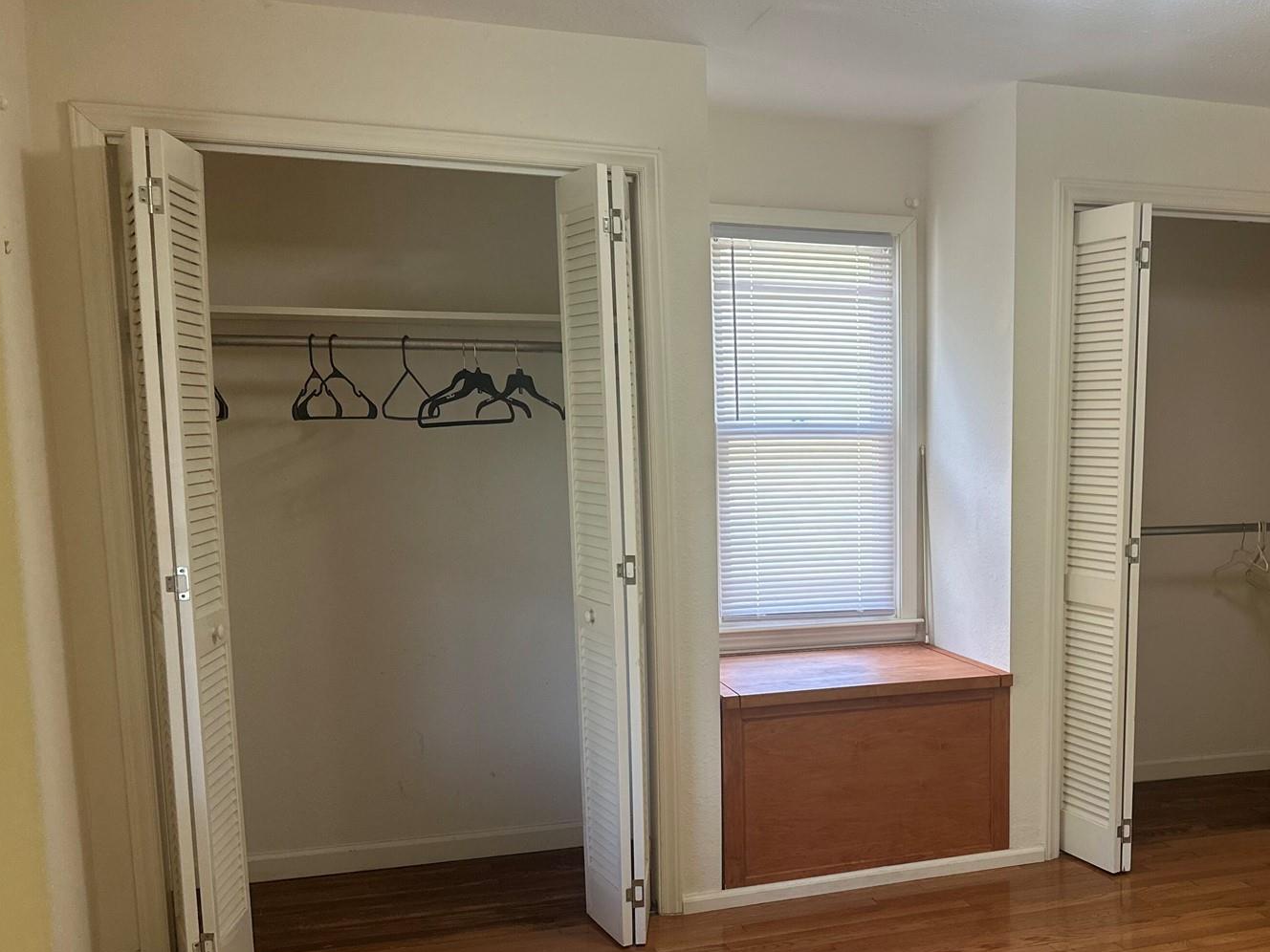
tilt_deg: -7.0
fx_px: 1357
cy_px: 611
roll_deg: -0.5
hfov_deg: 48.8
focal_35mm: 37
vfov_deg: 38.4
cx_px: 903
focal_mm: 6.86
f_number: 1.78
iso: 200
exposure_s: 1/120
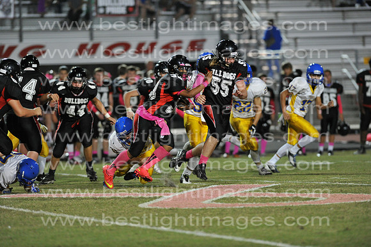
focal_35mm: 300
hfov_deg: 6.9
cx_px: 186
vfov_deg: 4.6
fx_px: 3090
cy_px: 124
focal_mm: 300
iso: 4000
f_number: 4
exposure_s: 1/400
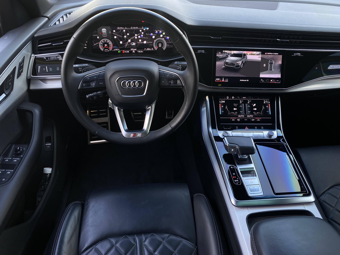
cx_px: 170
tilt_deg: -39.5
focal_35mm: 26
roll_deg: -4.8
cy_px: 128
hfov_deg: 67.3
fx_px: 255
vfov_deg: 53.1
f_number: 1.8
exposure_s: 1/122
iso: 80
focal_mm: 4.25
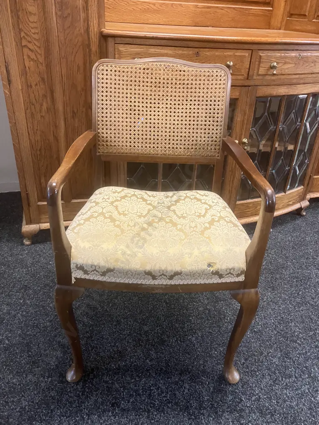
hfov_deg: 49.7
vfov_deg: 63.4
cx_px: 160
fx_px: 344
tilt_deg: -28.3
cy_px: 212
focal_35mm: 28
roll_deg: -2.7
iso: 400
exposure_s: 1/33
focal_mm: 3.99
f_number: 1.8
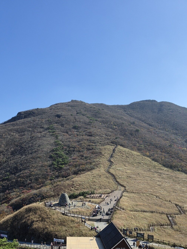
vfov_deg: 55.8
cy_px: 163
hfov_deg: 44.1
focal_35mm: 32
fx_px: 231
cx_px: 82
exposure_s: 1/5294
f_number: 1.4
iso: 64
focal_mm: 6.5
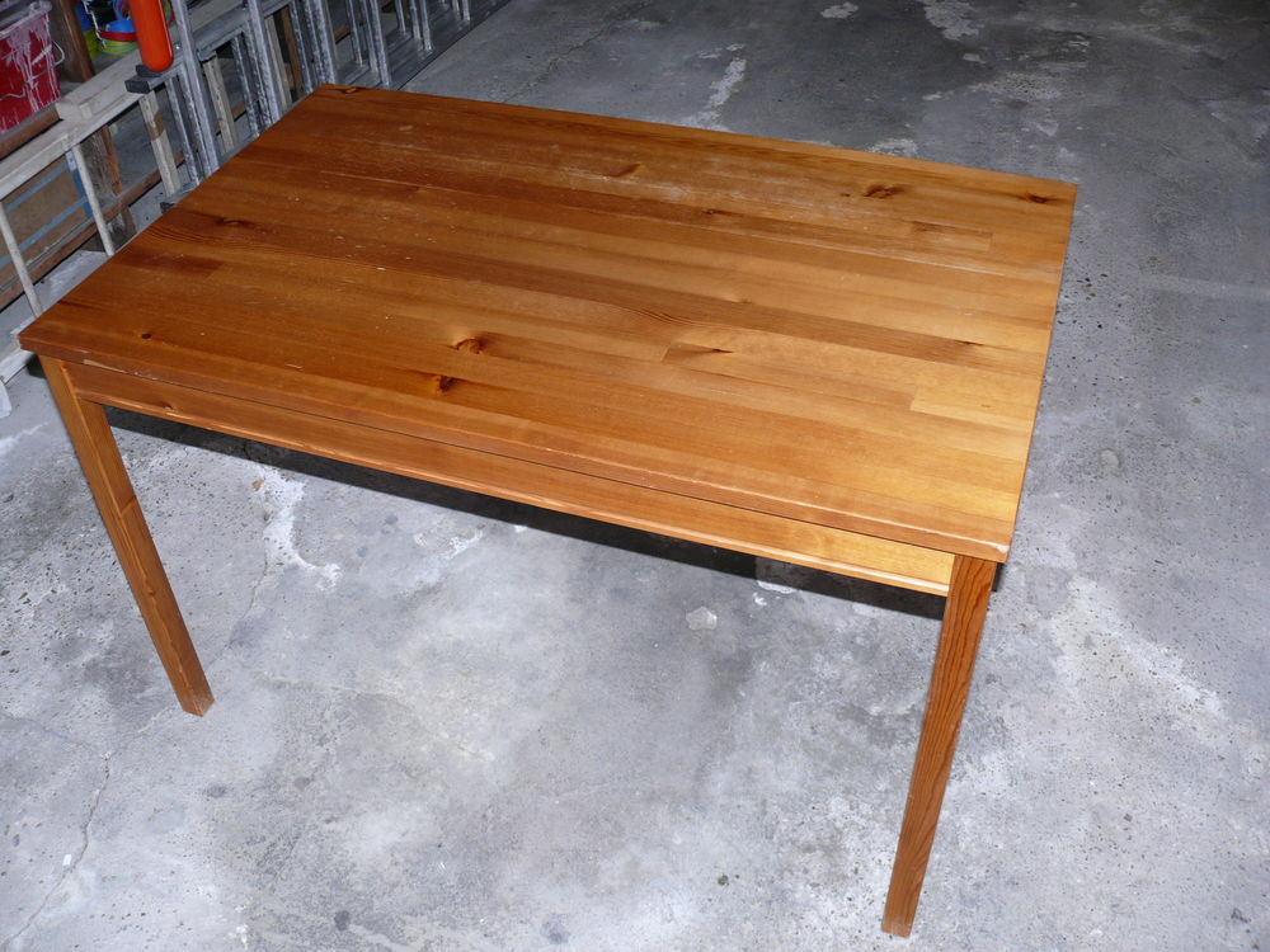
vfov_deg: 40.7
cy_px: 476
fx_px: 1284
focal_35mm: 35
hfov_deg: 52.6
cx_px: 635
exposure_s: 1/30
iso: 100
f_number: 2.8
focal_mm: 7.4
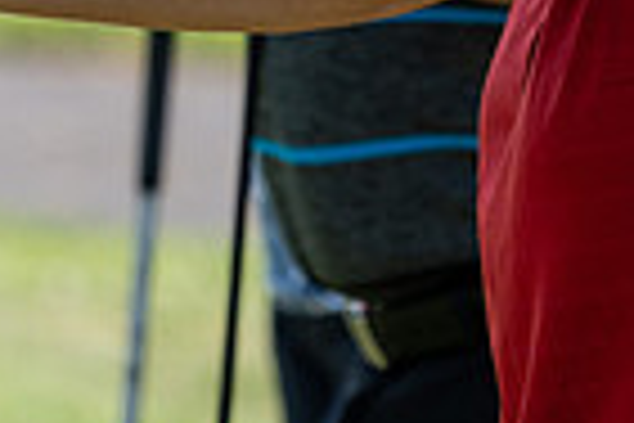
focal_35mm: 801
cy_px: -544
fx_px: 14105
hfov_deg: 2.6
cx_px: -307
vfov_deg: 1.7
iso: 100
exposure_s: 1/1000
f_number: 4
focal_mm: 160
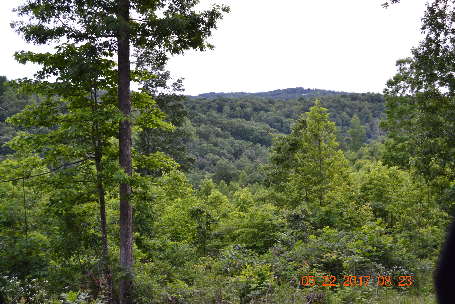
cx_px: 228
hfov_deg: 38.9
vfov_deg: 26.5
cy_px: 152
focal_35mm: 51
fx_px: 645
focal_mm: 34
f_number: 8
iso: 720
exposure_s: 1/60
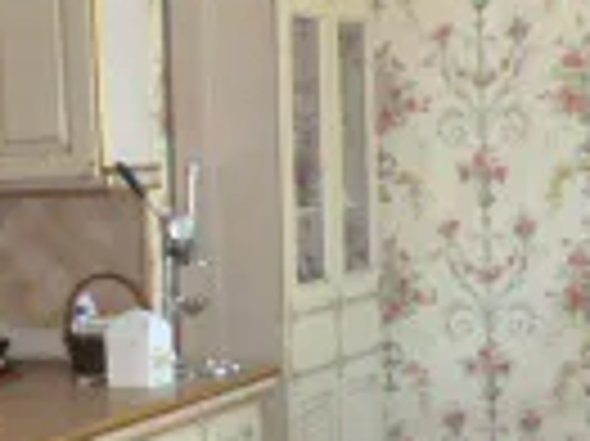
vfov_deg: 12.6
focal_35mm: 117
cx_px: -68
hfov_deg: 16.3
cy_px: 328
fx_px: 1992
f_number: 3.3
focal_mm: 4.3
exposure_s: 1/60
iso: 640
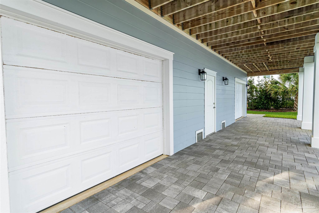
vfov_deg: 67.4
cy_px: 106
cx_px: 160
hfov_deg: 90.0
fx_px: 159
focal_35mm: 18
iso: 500
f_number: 9
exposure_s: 1/100
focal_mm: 12
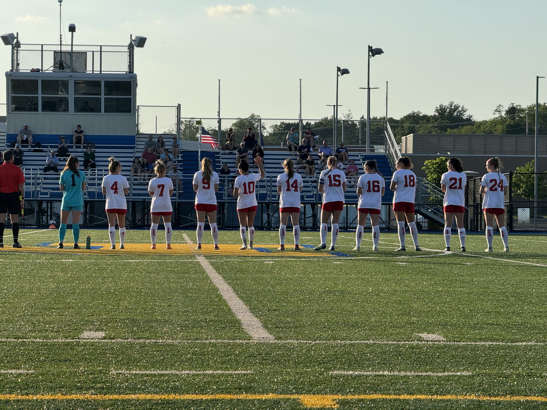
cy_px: 205
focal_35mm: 120
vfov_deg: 12.3
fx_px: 1896
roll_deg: -0.7
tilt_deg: +0.6
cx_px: 274
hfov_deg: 16.4
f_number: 2.8
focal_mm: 15.66
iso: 50
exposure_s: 1/2212
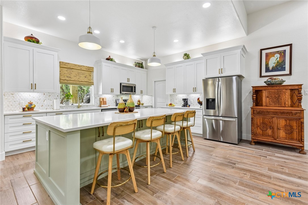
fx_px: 137
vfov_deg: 73.7
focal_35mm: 16
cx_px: 154
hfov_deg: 96.8
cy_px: 102
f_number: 8
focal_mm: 16
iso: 360
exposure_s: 1/15
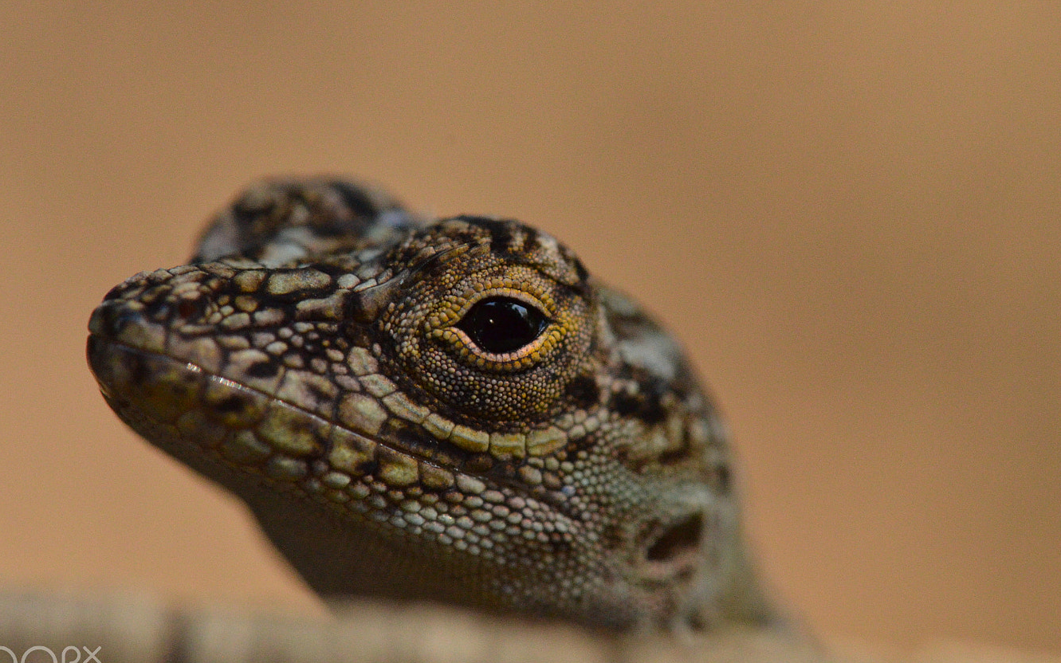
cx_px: 541
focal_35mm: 330
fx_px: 9543
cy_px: 347
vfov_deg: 4.0
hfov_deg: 6.4
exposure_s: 1/400
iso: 3200
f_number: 10
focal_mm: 180
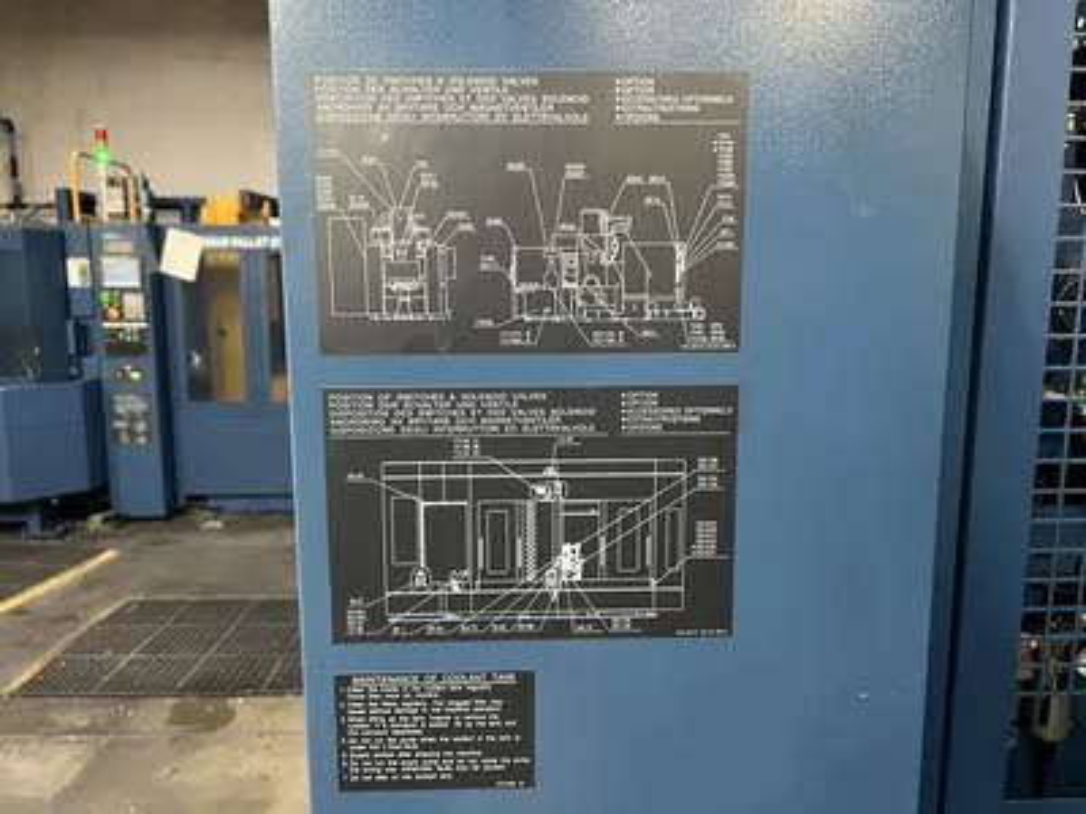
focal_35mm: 26
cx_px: 543
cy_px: 407
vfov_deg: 53.1
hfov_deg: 67.3
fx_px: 816
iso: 500
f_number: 1.5
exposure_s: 1/40
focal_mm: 5.7
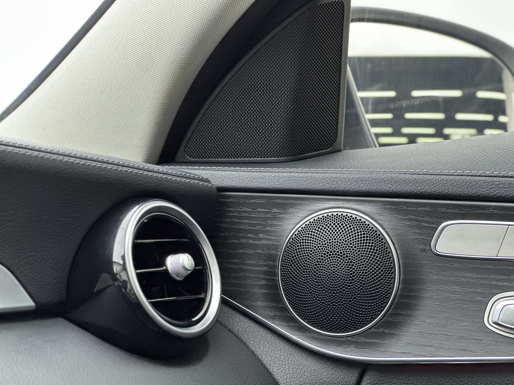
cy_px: 192
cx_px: 257
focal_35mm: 77
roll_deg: +0.9
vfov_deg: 19.1
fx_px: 1143
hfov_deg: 25.3
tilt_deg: +3.9
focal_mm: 9
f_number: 2.8
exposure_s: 1/33
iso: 320
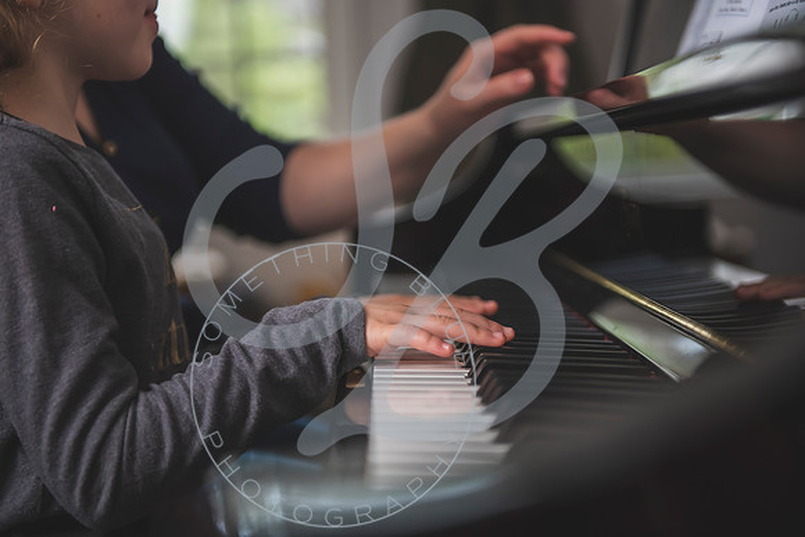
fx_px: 1592
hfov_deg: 28.4
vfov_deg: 19.2
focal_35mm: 71
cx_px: 399
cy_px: 269
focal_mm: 70
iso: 400
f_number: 2.8
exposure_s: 1/125
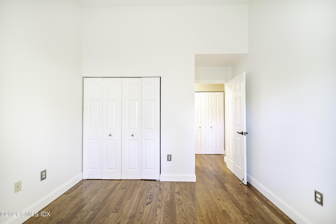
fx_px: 131
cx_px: 168
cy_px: 112
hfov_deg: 104.2
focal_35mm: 14
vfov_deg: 81.3
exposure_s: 2.5
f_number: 7.1
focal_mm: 14
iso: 100
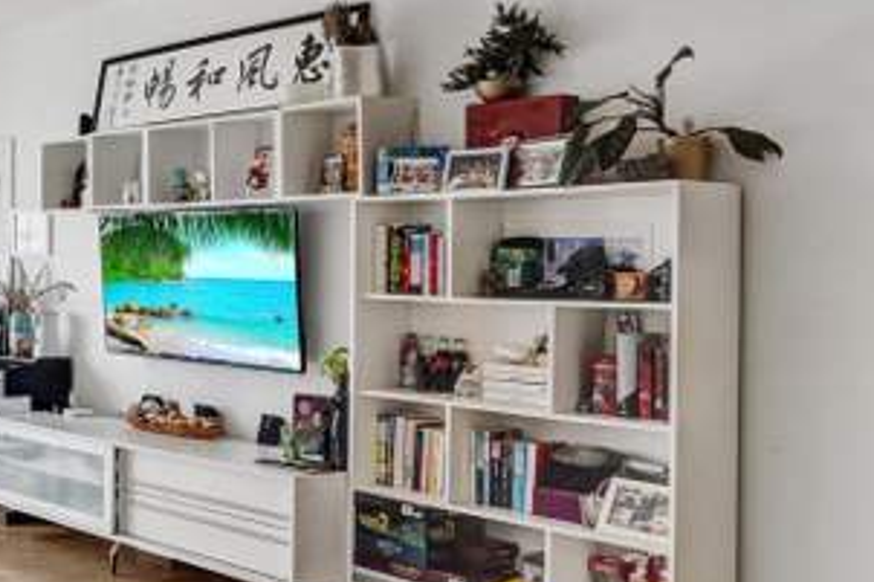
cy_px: 230
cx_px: -232
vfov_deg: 29.8
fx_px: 1092
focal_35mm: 45
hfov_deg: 33.4
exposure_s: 1/125
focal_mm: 17
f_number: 5.6
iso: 320
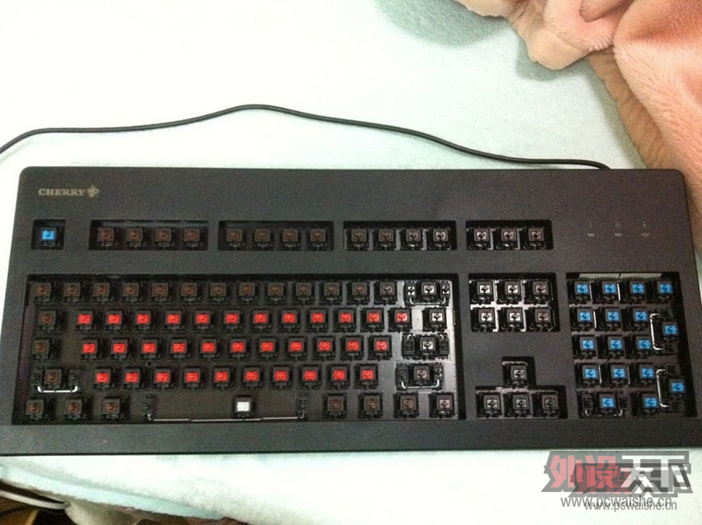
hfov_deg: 52.7
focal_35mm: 35
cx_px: 351
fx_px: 709
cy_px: 262
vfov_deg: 40.6
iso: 800
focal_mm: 3.85
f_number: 2.8
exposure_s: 1/15
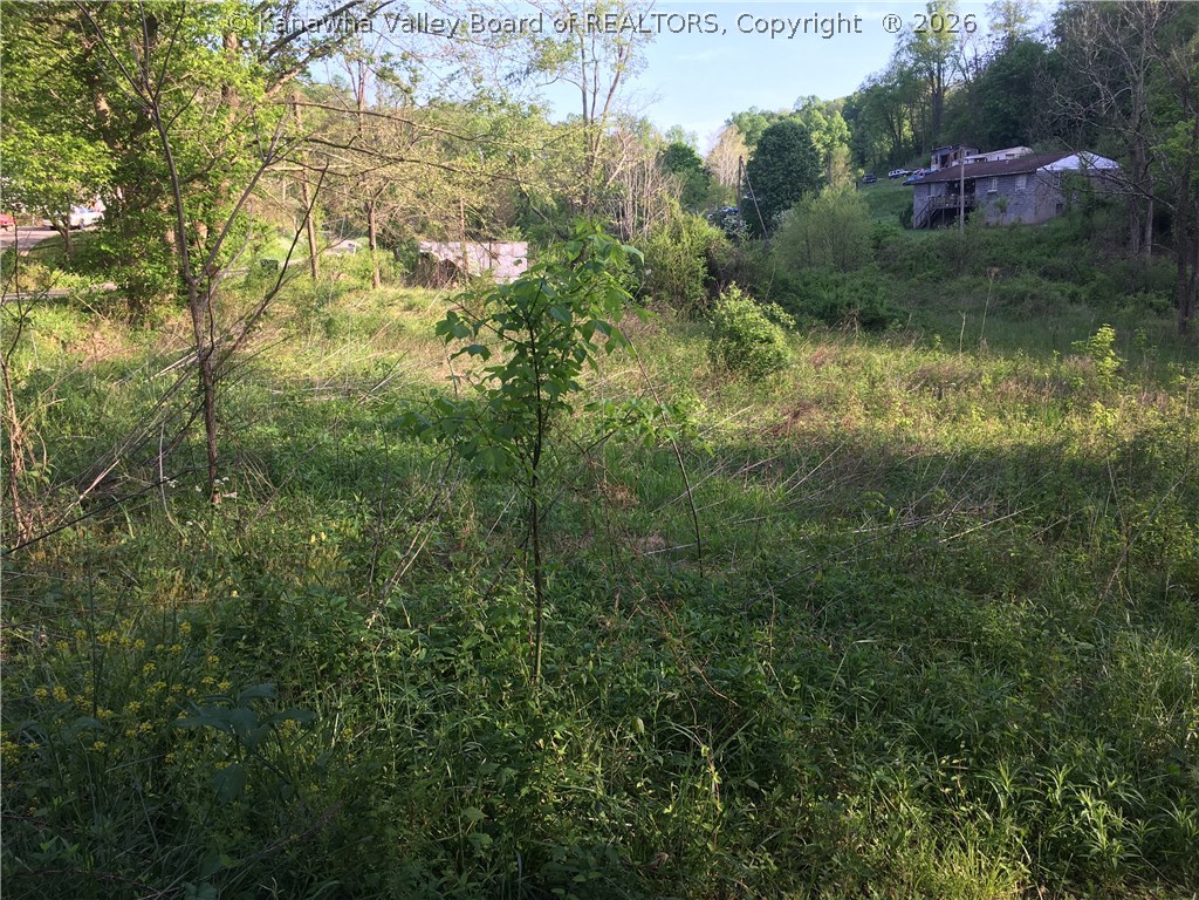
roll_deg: +2.6
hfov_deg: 61.7
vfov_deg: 48.2
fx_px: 1004
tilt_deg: -12.6
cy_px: 450
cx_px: 600
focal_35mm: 29
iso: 25
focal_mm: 4.15
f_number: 2.2
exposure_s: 1/165
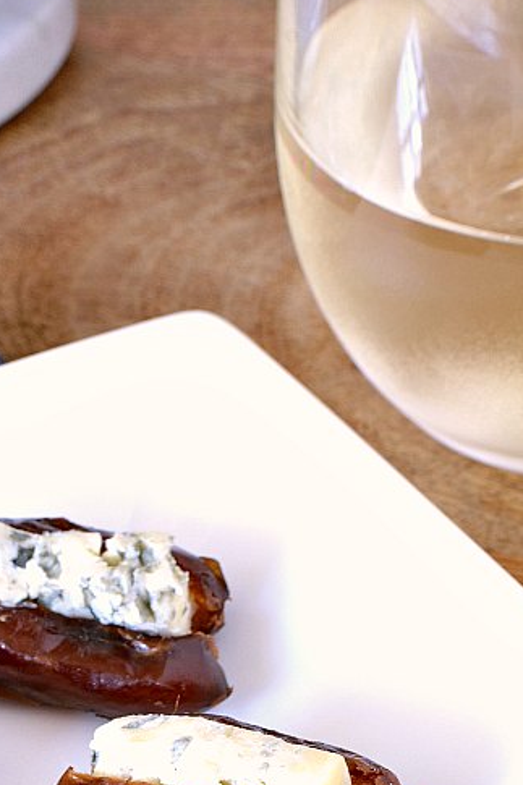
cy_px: 463
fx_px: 2617
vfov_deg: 17.1
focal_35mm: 120
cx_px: 24
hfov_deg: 11.3
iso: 100
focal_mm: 38
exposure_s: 1/1.6
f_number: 14
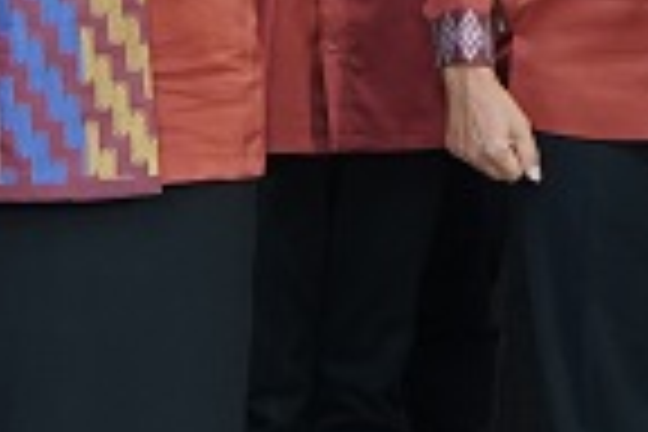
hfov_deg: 8.0
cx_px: -770
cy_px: -153
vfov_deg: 5.6
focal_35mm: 243
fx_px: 4374
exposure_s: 1/125
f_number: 4
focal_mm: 50
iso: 2000
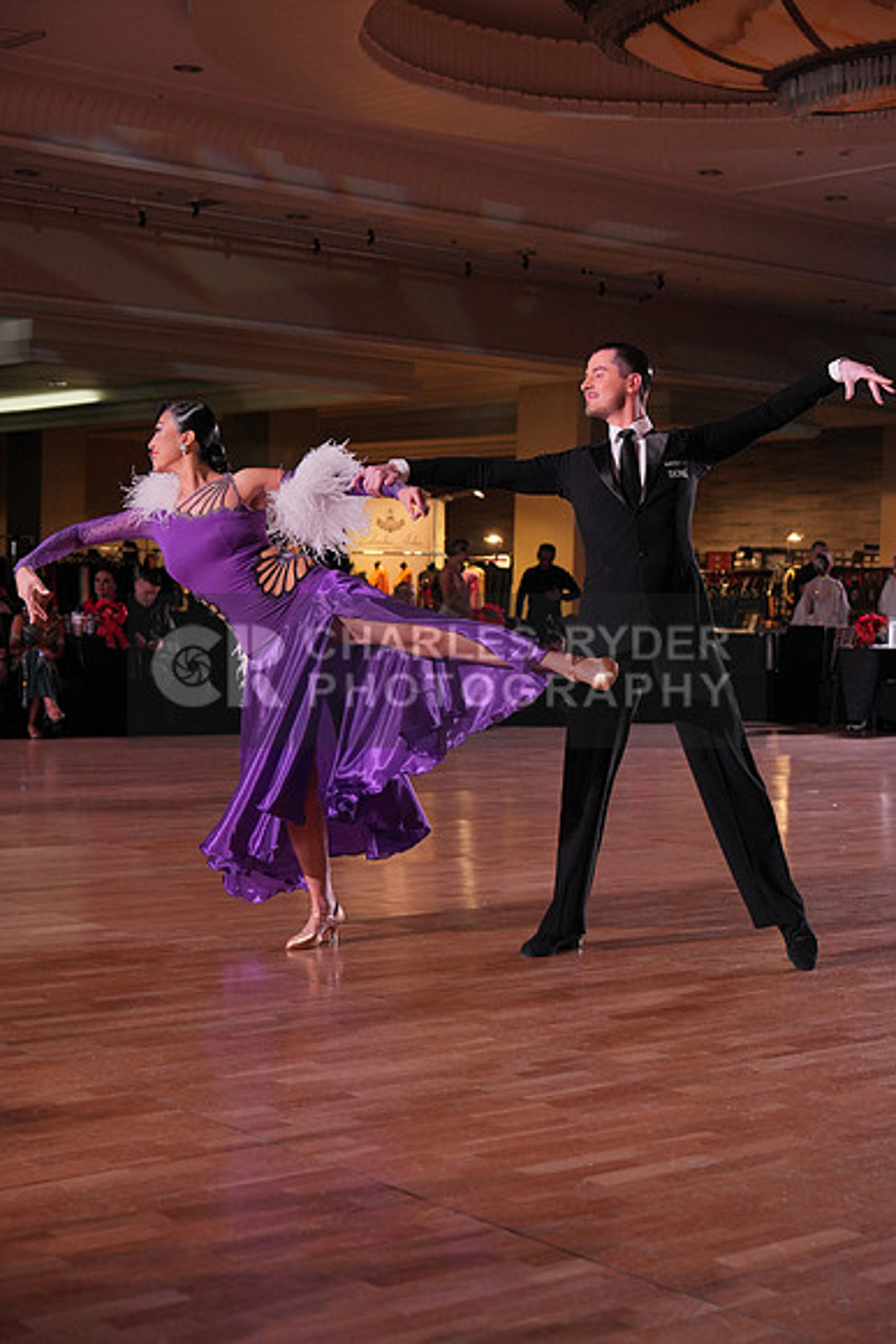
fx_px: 2164
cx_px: 448
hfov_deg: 23.4
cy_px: 672
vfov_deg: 34.5
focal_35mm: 58
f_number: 4
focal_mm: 58
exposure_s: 1/500
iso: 1250
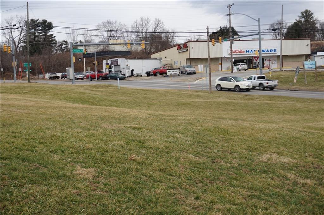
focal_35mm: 48
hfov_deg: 41.2
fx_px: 431
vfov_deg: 28.0
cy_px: 108
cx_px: 162
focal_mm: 32
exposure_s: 1/80
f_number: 9
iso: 100
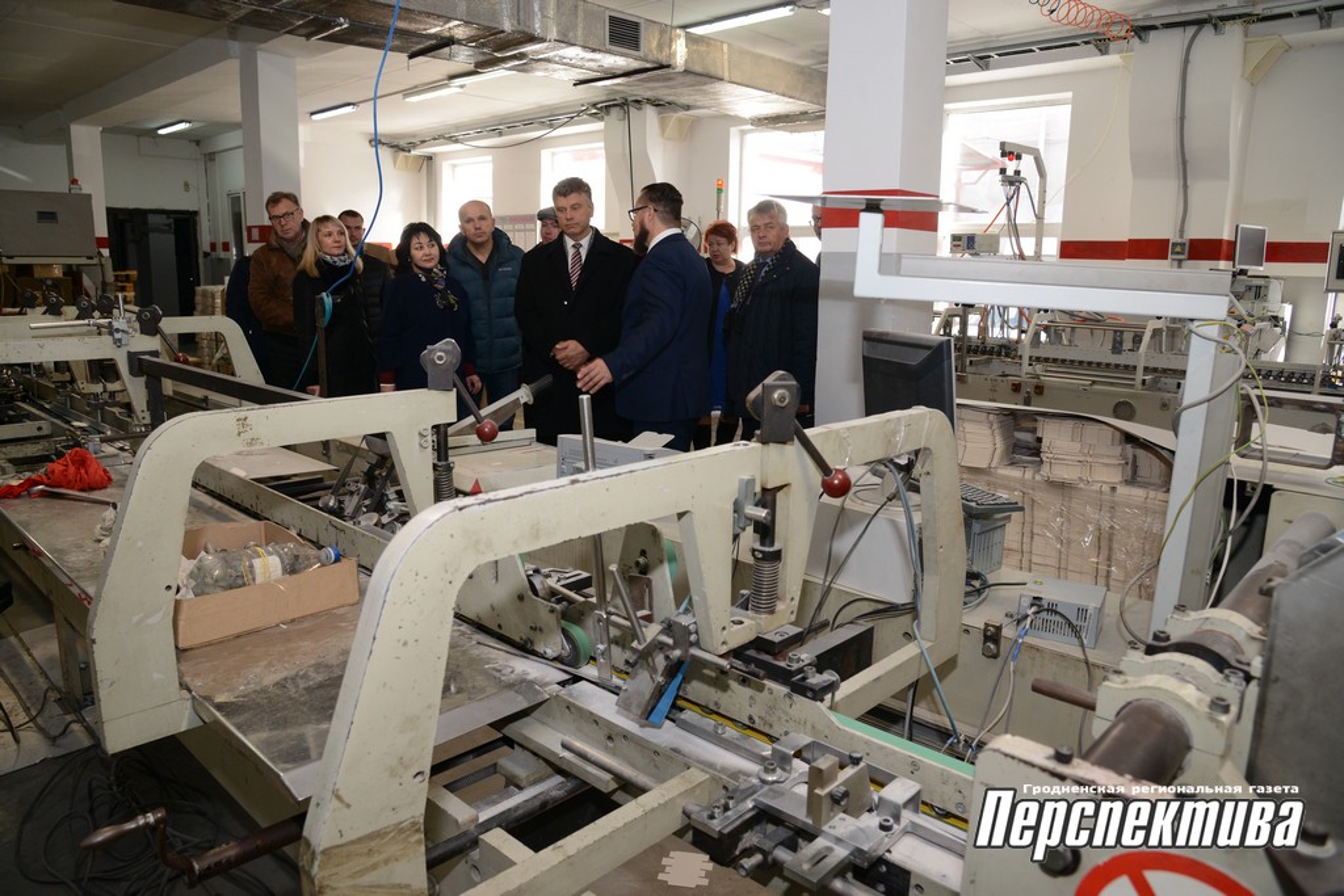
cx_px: 672
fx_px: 896
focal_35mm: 24
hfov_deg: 73.7
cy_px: 448
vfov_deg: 53.1
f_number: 6.3
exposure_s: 1/125
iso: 1000
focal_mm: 24
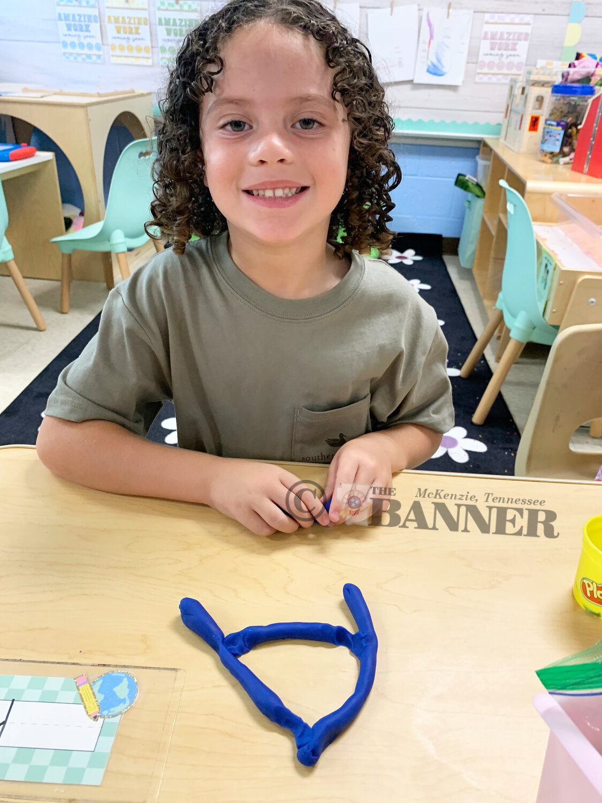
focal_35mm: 26
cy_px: 402
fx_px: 603
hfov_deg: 53.1
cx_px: 301
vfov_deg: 67.3
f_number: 1.8
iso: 250
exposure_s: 1/60
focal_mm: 4.2
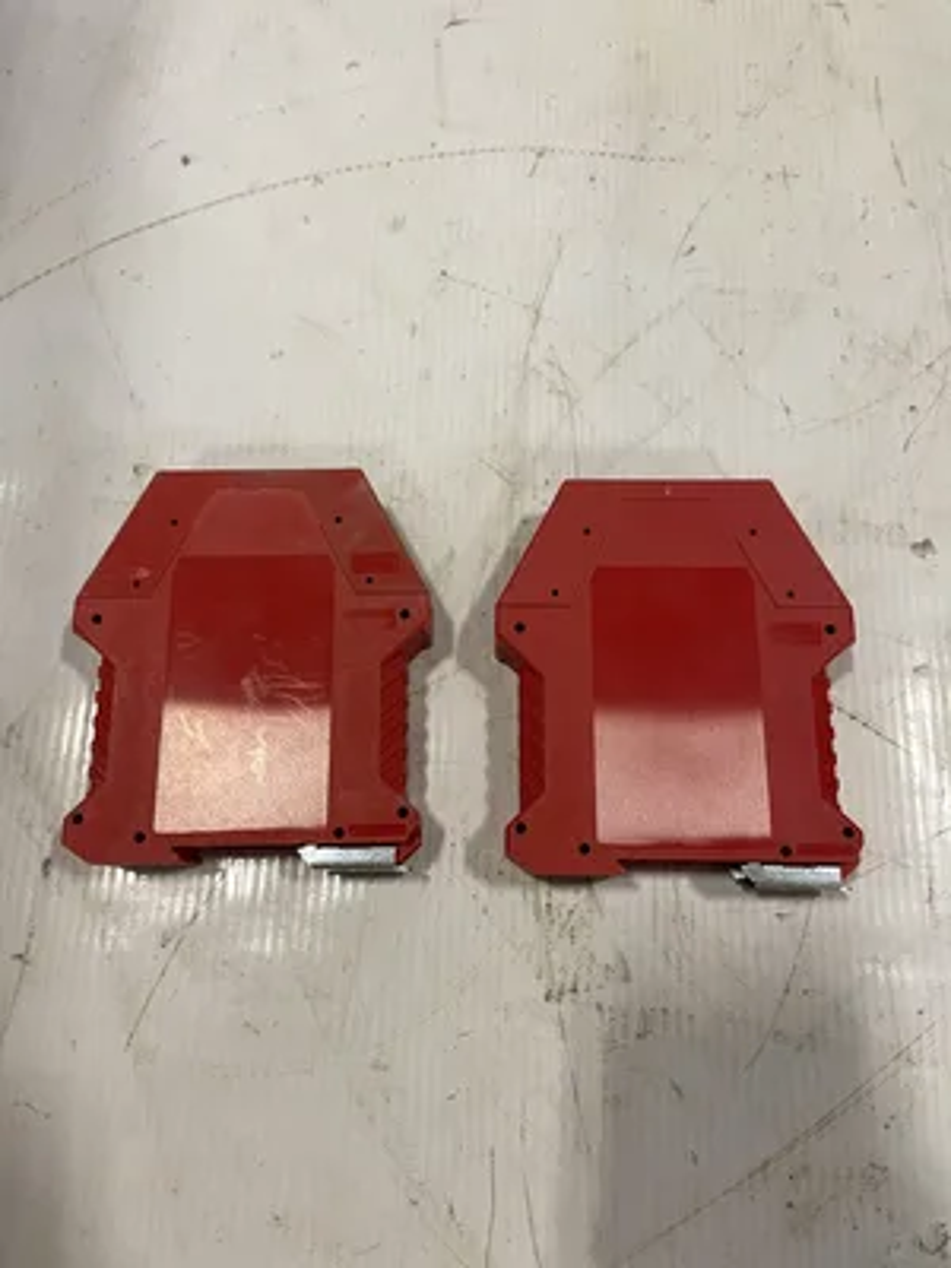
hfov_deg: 53.1
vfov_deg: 67.3
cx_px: 476
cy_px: 634
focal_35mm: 26
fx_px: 952
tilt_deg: -74.7
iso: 100
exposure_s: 1/60
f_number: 1.6
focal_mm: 4.2
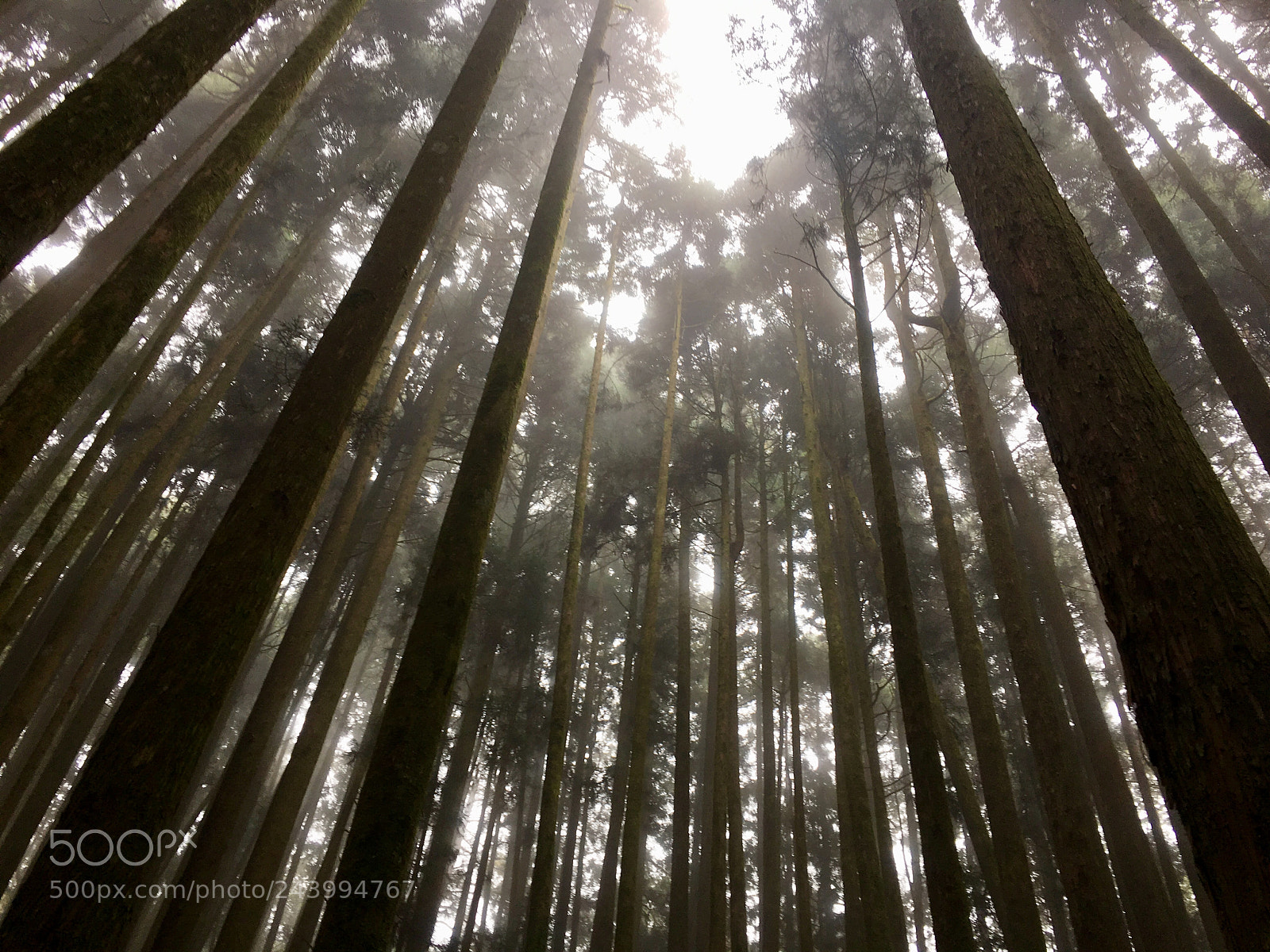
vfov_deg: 48.2
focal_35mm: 29
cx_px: 635
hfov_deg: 61.7
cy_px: 476
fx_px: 1064
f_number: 2.2
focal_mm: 4.15
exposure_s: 1/60
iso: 25
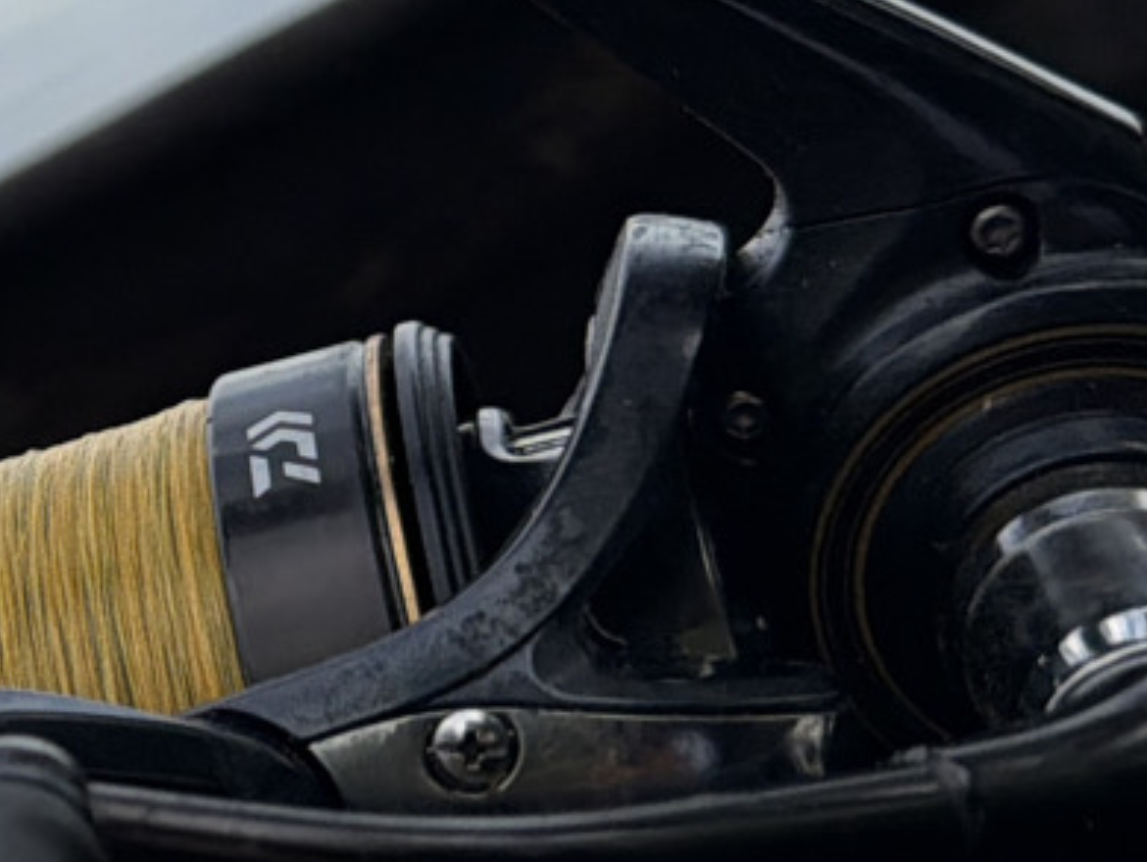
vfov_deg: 12.1
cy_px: 521
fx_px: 4078
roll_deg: +28.3
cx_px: -732
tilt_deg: -9.2
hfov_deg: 14.6
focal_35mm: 123
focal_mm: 6.76
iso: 80
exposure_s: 1/2110
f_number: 1.78
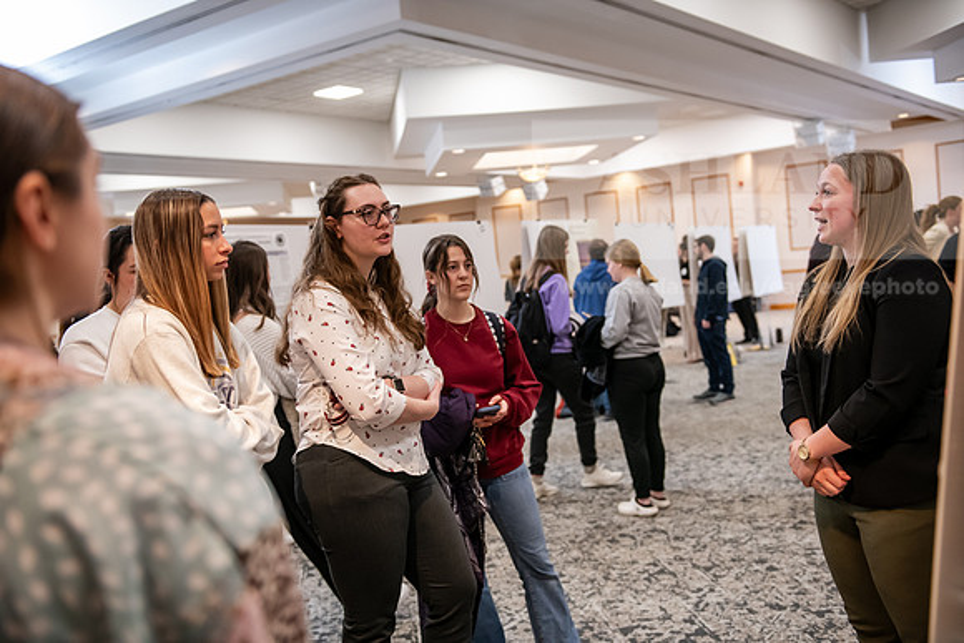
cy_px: 322
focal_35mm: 38
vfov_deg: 35.1
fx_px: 1018
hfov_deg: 50.7
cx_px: 482
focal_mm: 38
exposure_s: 1/160
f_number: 3.2
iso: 2000
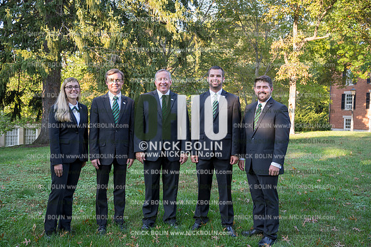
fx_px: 350
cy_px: 126
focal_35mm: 34
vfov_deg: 38.9
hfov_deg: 55.8
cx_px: 181
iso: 125
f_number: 4
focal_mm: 33
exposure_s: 1/60
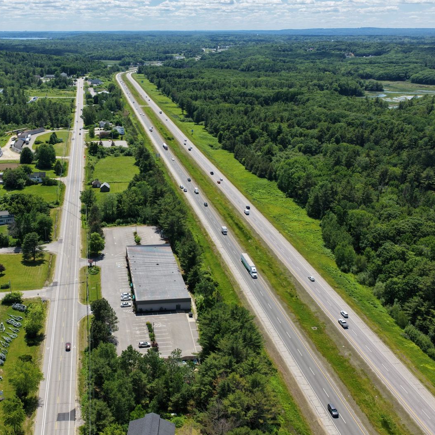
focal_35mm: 36
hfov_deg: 45.5
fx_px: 512
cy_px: 218
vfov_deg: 46.0
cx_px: 152
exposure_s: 1/120
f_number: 2.8
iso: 100
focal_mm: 14.45
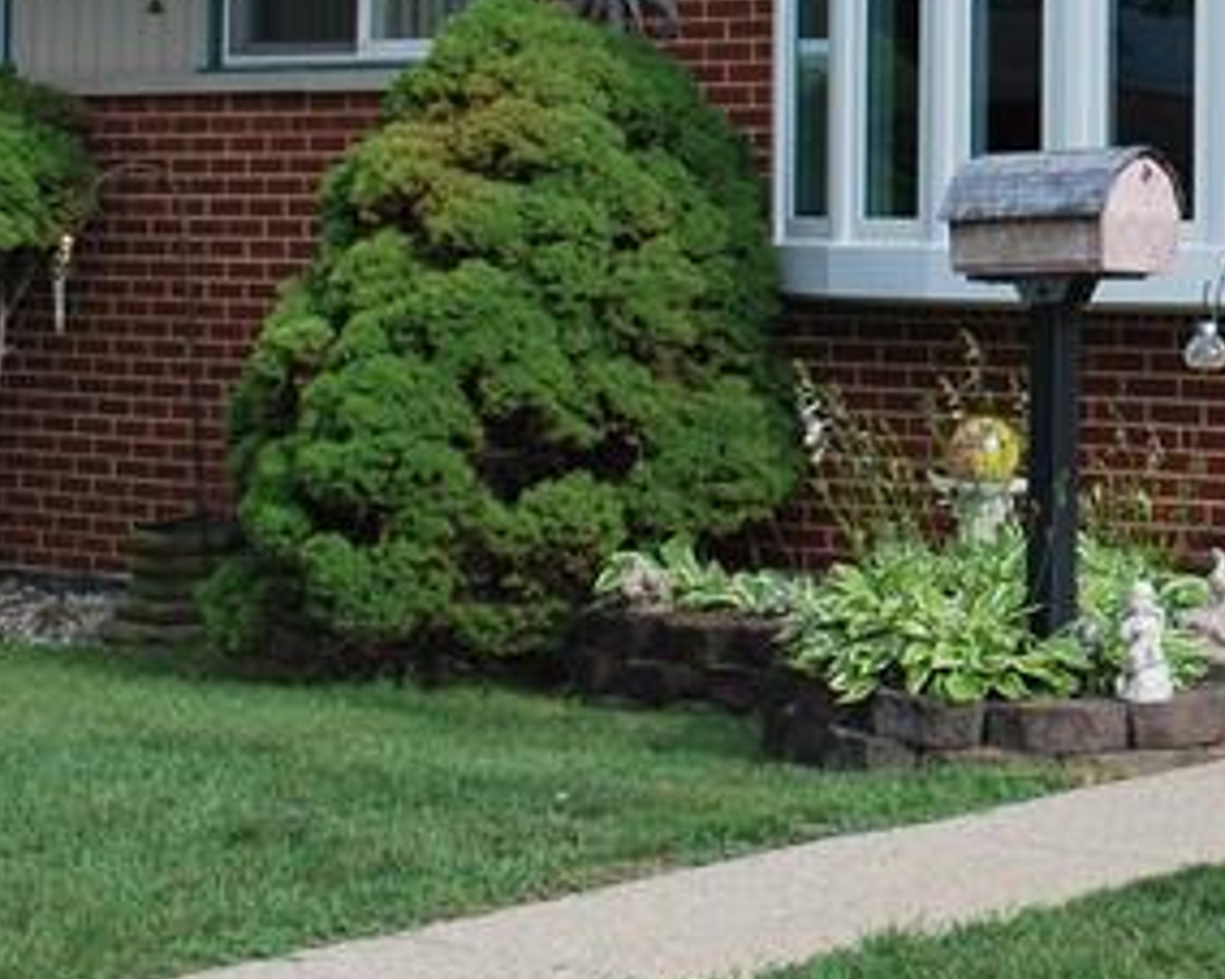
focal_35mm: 122
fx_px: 4422
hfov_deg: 15.3
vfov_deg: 12.5
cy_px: -2
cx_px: 1415
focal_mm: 24
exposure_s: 1/160
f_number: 6.3
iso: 100
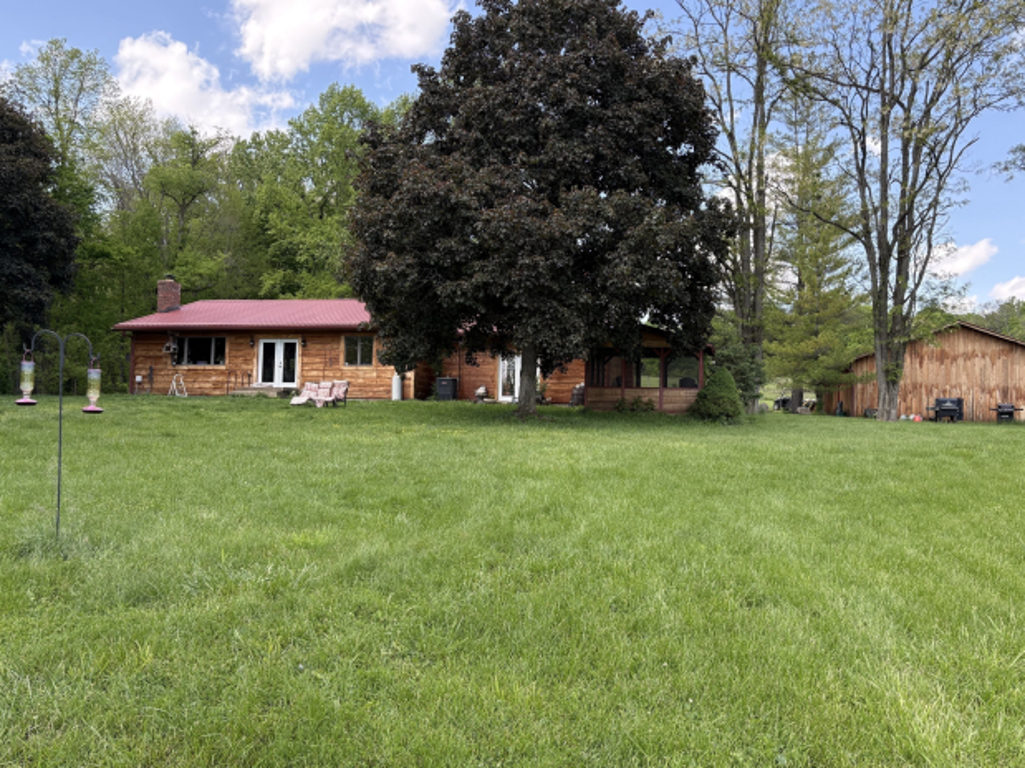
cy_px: 389
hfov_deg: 63.4
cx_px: 547
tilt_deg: +3.4
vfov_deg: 49.7
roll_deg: -0.3
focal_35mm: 28
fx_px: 829
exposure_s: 1/647
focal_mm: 5.96
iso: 64
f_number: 1.6
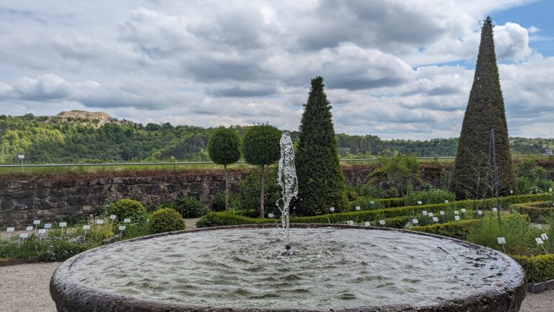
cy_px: 219
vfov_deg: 33.3
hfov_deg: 56.6
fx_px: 514
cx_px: 277
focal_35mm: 35
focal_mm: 6.81
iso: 41
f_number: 1.85
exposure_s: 1/2833
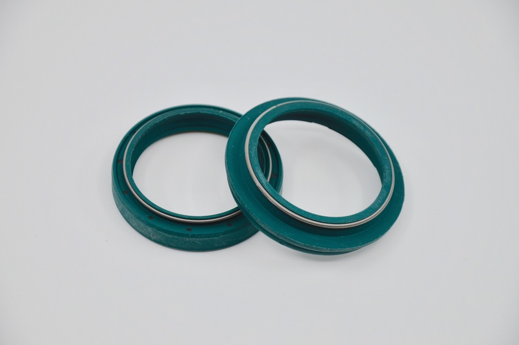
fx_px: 2269
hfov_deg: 13.1
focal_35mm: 158
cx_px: 260
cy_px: 172
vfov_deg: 8.7
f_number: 6.3
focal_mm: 105
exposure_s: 1/160
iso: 100
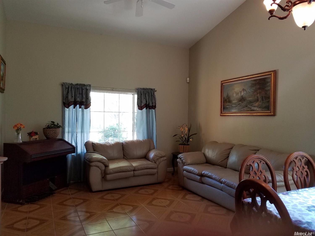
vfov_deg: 53.0
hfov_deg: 67.3
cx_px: 158
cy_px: 118
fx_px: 237
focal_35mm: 26
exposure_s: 1/60
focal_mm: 4.2
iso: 100
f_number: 1.7
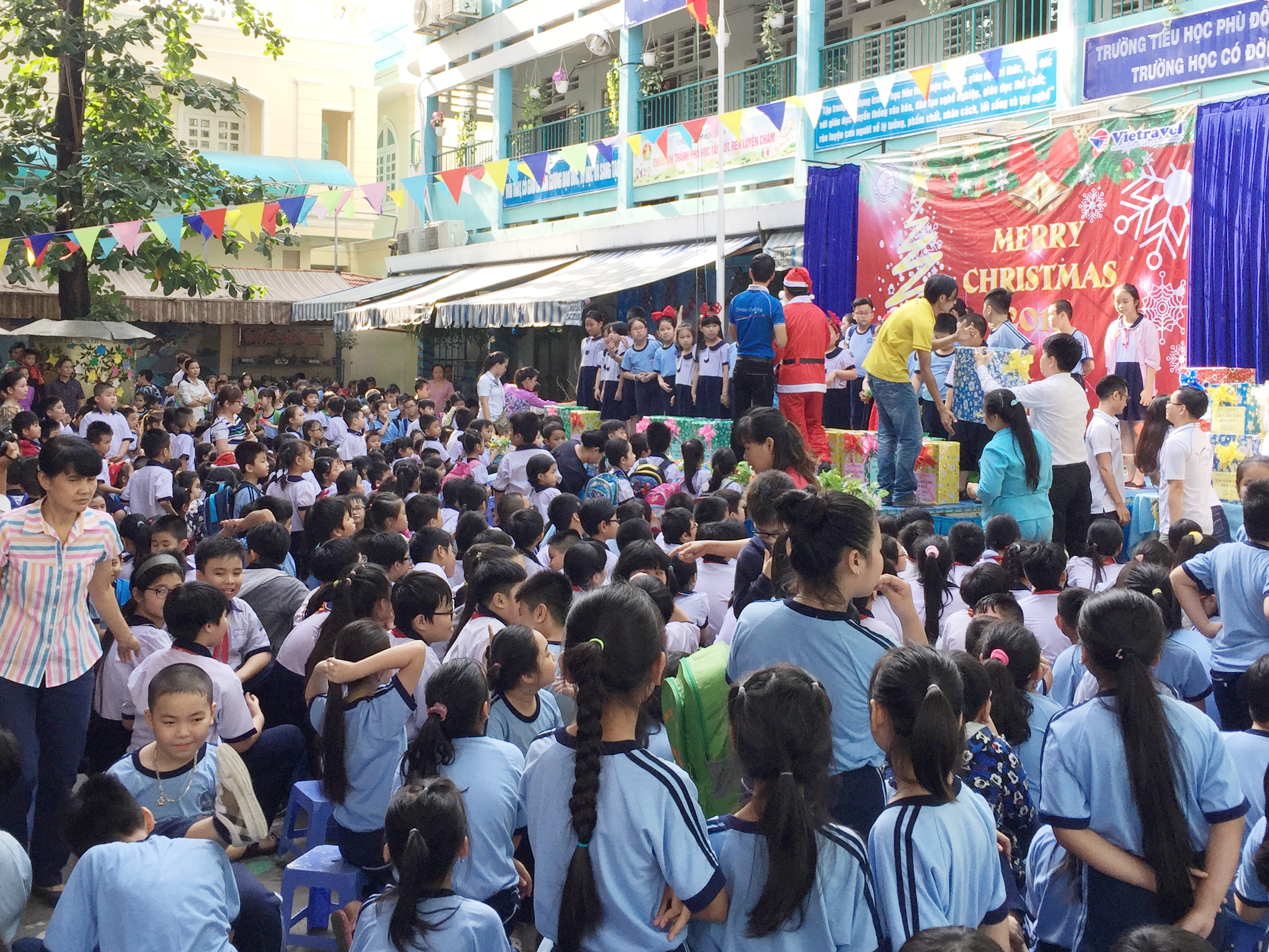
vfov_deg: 35.7
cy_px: 345
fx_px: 1467
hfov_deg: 46.8
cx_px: 622
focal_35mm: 40
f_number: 2.2
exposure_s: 1/190
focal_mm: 4.15
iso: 32
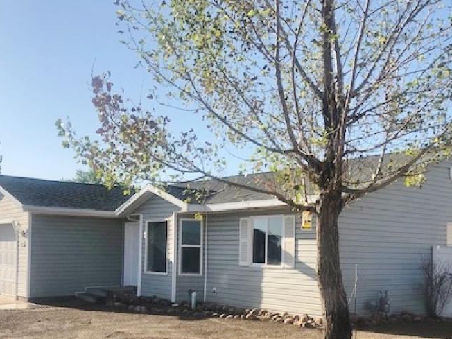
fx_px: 575
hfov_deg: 42.8
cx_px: 268
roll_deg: -1.5
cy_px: 255
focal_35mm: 44
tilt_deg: +0.5
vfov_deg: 32.2
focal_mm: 3.99
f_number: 1.8
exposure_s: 1/1779
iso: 20
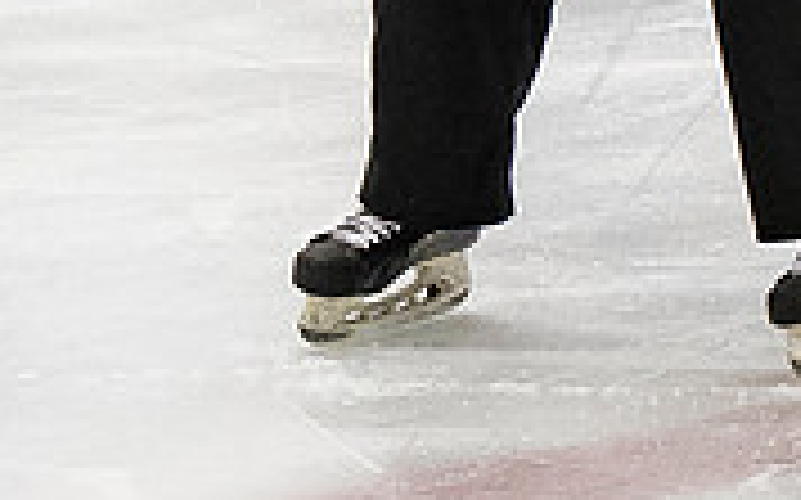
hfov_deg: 3.2
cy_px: -508
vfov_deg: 2.0
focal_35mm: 653
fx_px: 14246
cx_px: 530
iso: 2500
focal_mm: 78
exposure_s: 1/800
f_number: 3.5
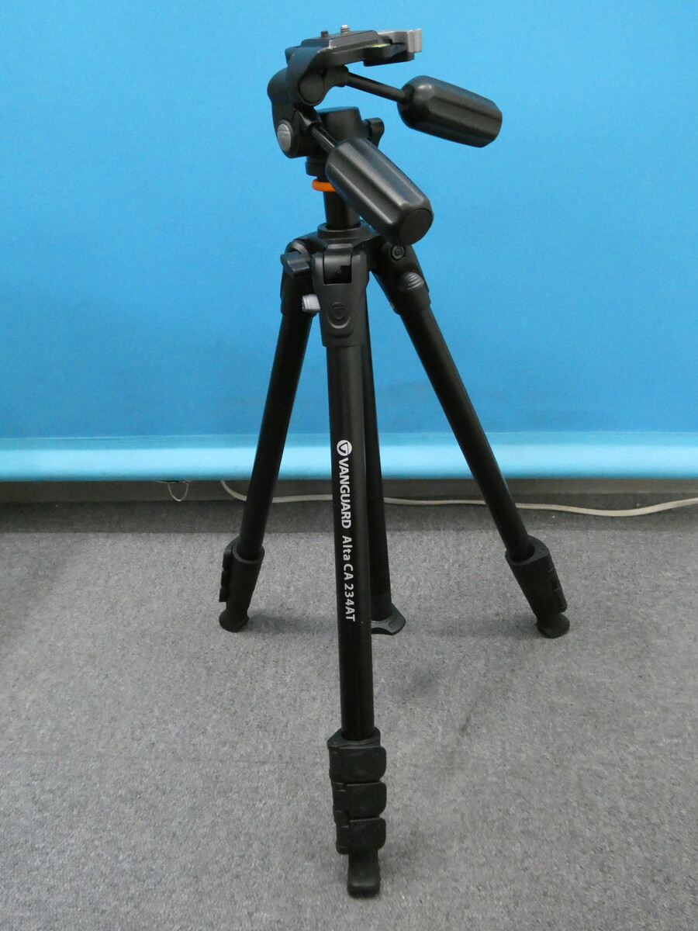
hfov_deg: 45.4
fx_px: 833
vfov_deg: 58.4
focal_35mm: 31
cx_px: 349
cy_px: 466
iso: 1600
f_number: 3.5
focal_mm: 5.4
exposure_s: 1/40
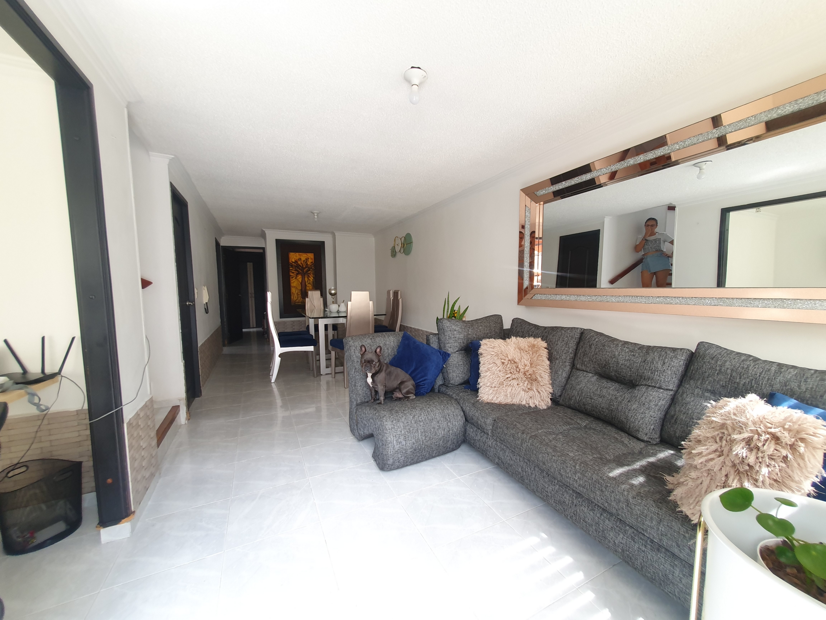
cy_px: 310
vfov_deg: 89.9
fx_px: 310
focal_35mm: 13
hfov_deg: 106.2
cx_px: 413
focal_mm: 1.8
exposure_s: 1/60
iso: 100
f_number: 2.2
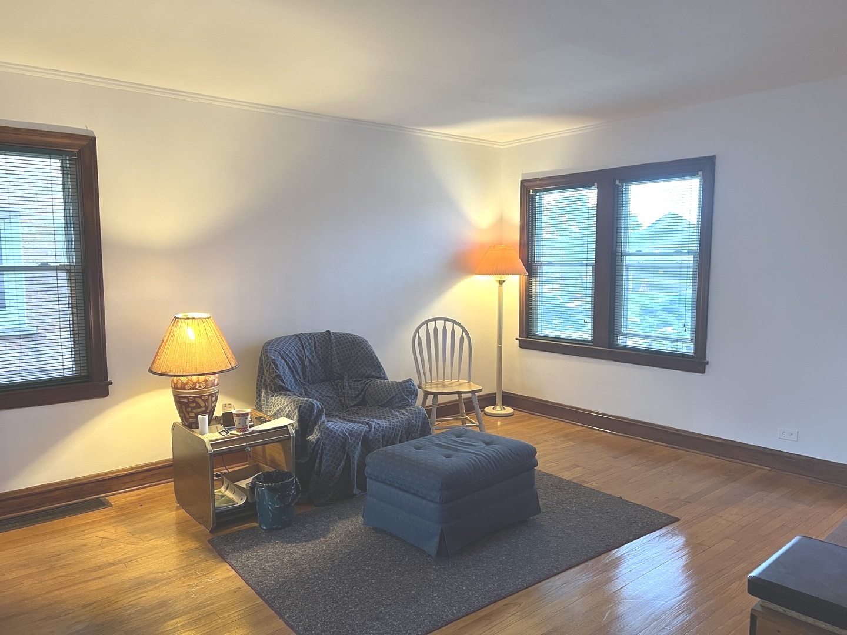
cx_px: 424
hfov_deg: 67.3
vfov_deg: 53.1
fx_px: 636
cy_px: 318
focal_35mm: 26
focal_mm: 5.7
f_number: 1.5
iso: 320
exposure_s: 1/60
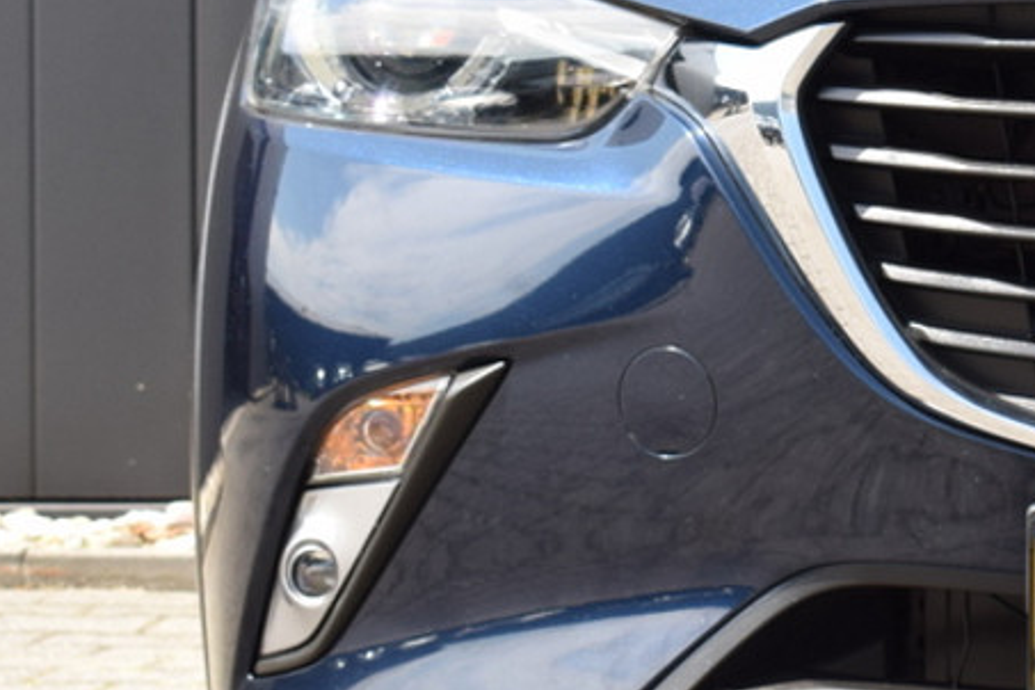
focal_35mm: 176
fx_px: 5060
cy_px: 152
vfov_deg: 7.8
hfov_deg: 11.3
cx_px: 1462
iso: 400
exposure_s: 1/250
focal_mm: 38
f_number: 8
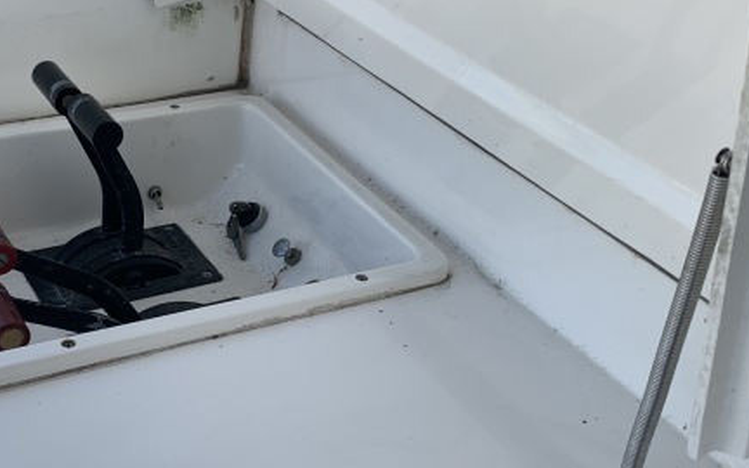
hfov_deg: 39.1
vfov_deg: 25.2
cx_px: 246
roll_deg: -2.5
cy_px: 309
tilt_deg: -33.1
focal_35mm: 51
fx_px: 1041
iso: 25
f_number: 1.8
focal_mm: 4.25
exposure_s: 1/871
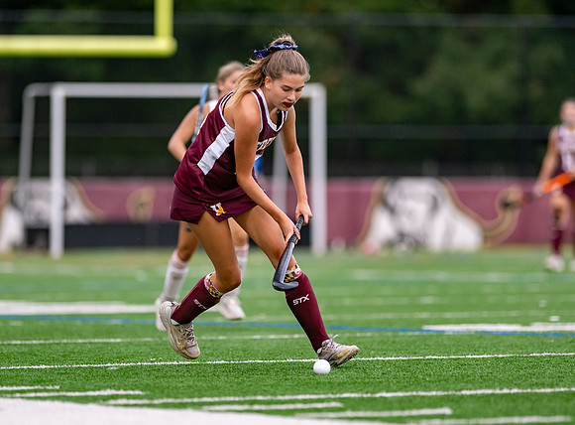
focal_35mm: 383
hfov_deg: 5.2
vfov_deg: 3.8
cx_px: 242
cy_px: 245
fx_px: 6330
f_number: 2.8
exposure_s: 1/1000
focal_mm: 300
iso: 500
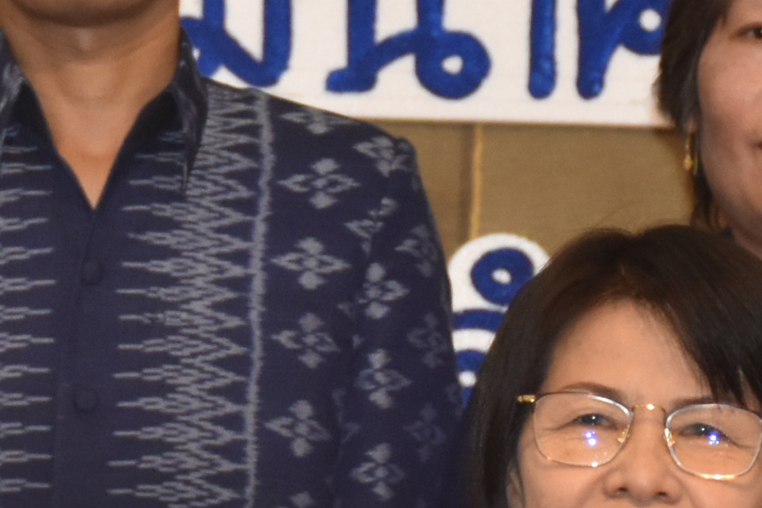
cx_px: 51
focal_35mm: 477
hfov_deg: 4.3
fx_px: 10097
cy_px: 474
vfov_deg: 2.9
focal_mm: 60
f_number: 5.6
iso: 800
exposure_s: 1/125
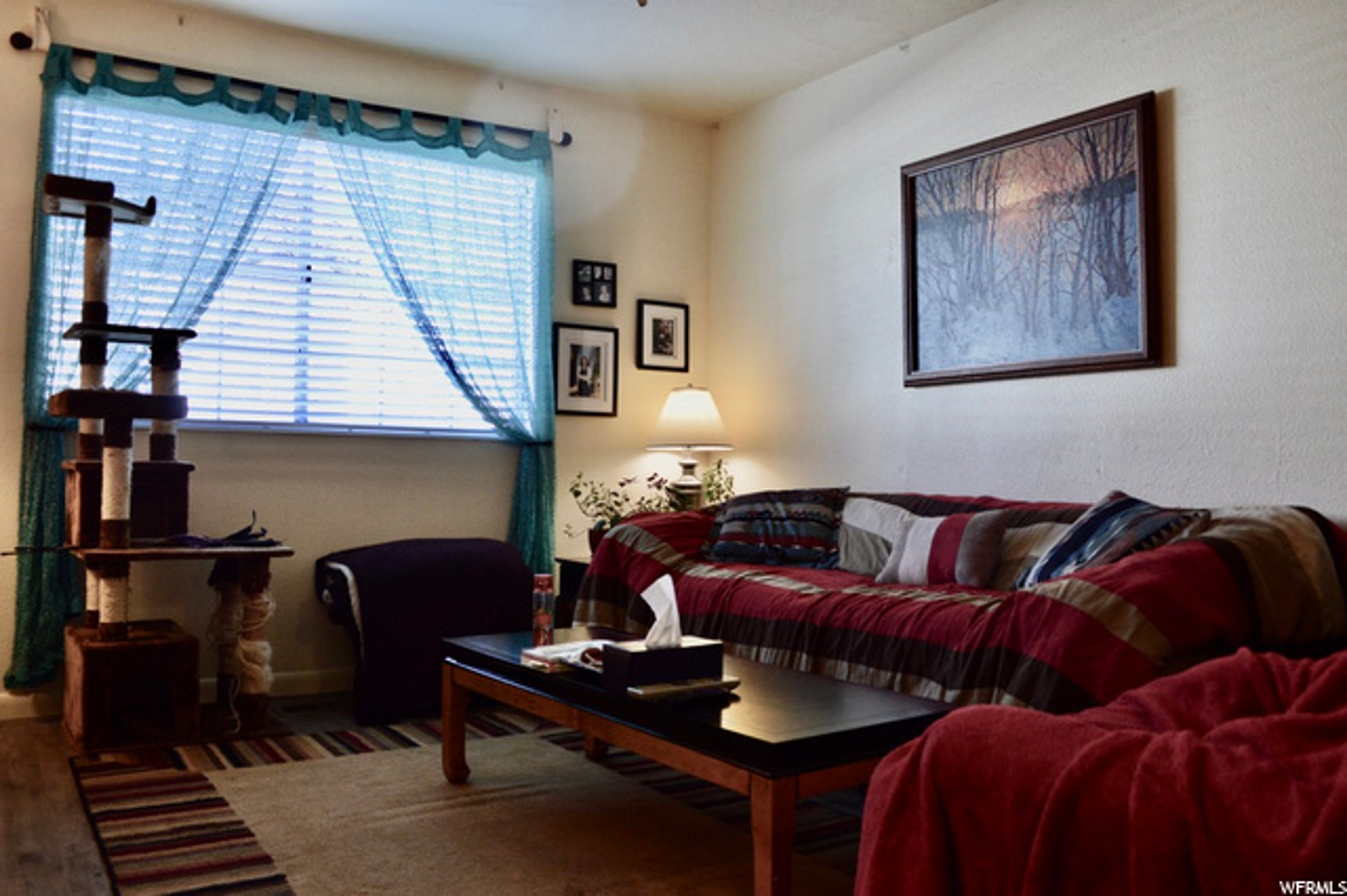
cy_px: 448
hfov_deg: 67.4
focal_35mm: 27
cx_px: 674
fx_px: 1010
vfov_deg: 47.9
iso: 400
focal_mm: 18
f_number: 6.3
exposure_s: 1/20
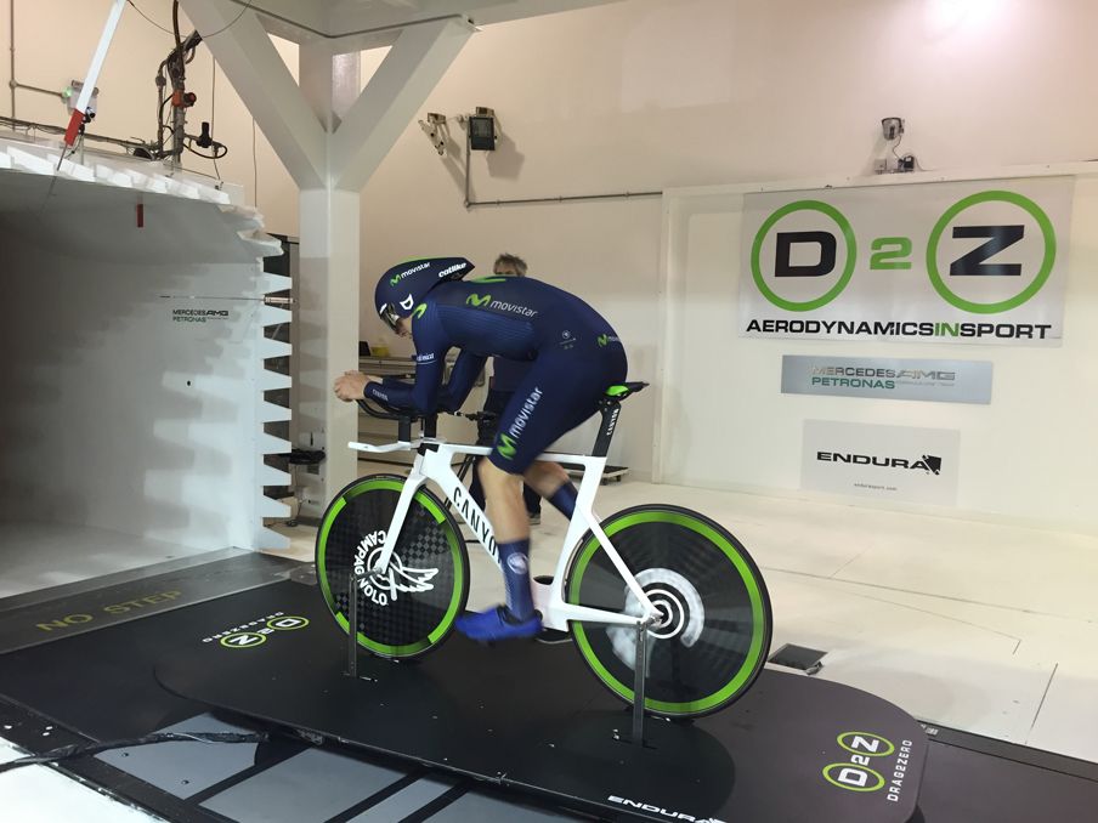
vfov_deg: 48.2
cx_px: 549
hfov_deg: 61.7
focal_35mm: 29
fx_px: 920
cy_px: 412
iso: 80
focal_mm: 4.15
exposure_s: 1/33
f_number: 2.2
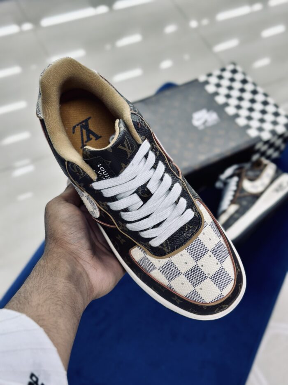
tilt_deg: -54.2
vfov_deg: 39.7
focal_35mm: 48
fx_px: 532
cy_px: 192
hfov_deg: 30.3
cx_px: 144
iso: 64
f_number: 1.78
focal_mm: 6.86
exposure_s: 1/100
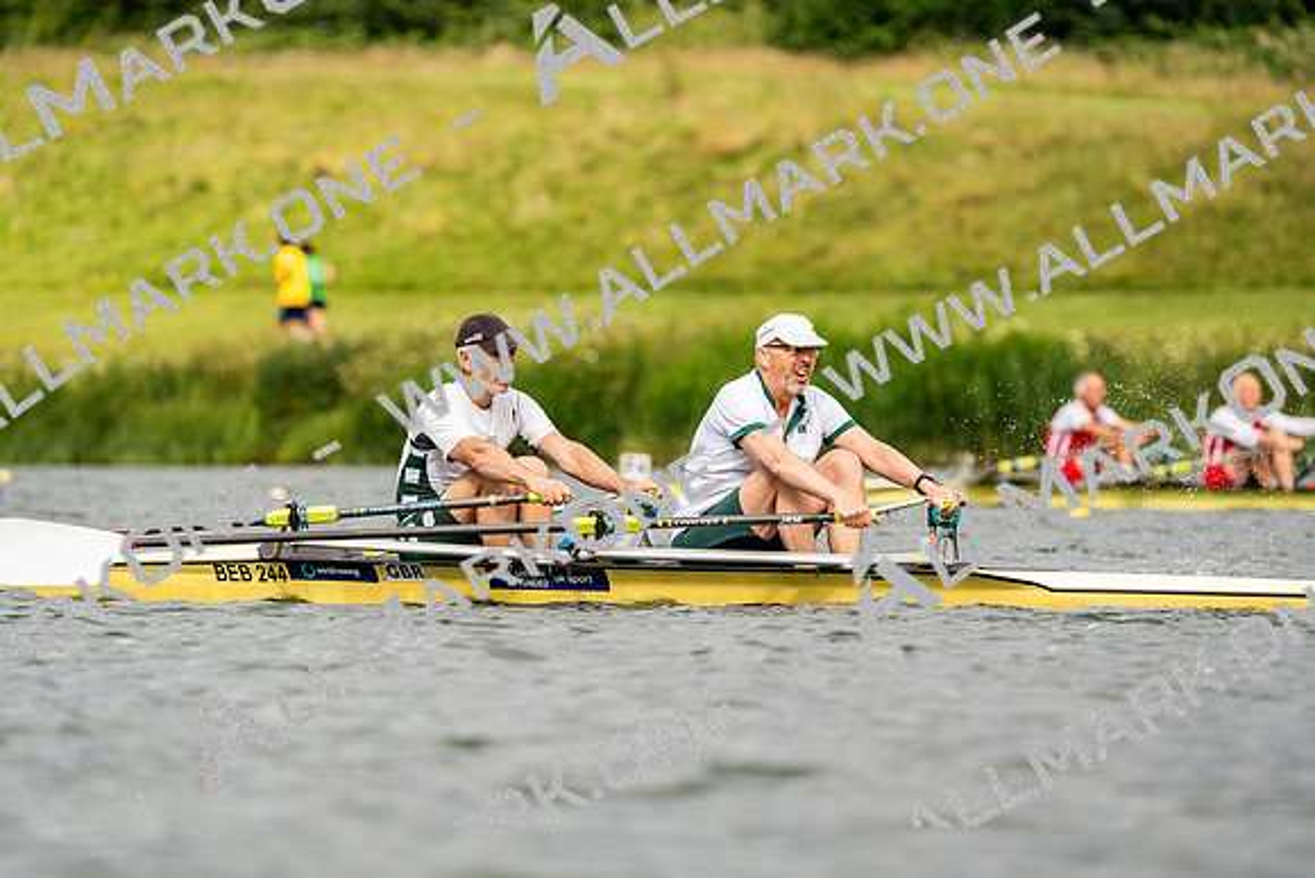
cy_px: 439
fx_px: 14504
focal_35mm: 397
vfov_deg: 3.5
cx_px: 658
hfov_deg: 5.2
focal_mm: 397
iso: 400
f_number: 6.3
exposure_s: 1/2000
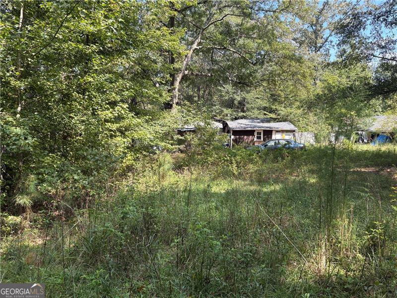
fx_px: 298
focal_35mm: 26
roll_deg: +0.8
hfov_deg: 67.3
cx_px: 198
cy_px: 149
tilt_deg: -5.0
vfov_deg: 53.1
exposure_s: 1/485
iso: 50
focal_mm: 5.96
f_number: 1.6
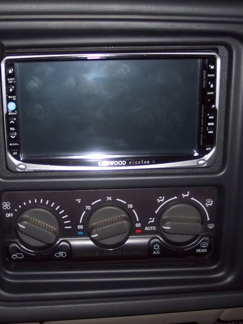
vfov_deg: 36.2
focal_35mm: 53
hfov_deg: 27.4
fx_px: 496
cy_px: 163
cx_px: 80
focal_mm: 8
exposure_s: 1/60
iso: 100
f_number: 2.8
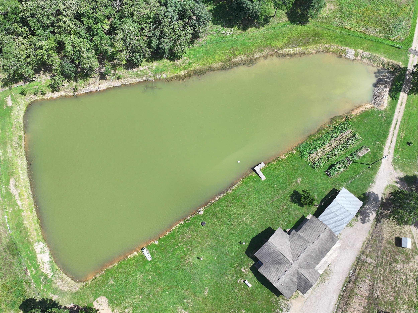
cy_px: 156
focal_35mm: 24
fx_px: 290
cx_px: 209
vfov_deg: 56.8
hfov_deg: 71.6
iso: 100
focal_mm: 12.29
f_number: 2.8
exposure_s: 1/1000
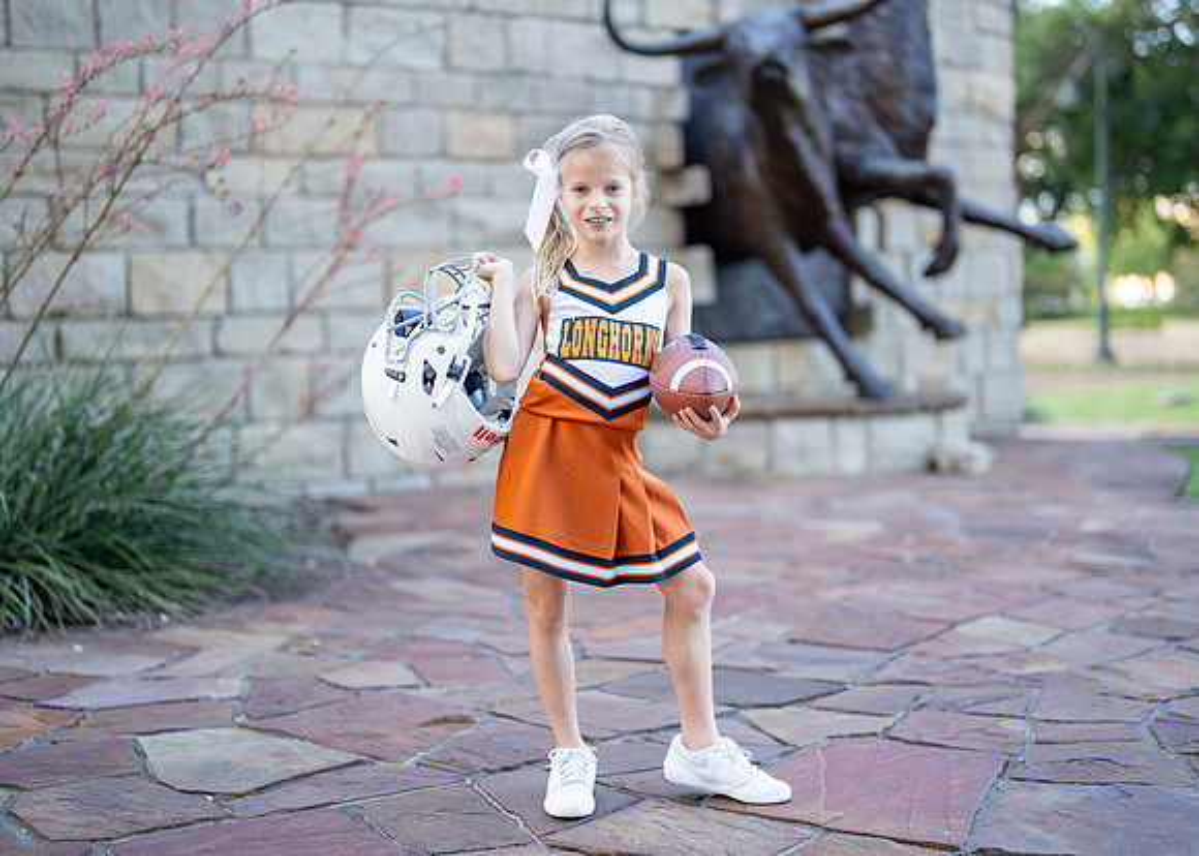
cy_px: 427
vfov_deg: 25.3
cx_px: 598
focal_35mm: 56
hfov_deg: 34.9
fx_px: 1909
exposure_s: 1/500
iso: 160
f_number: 1.2
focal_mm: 50
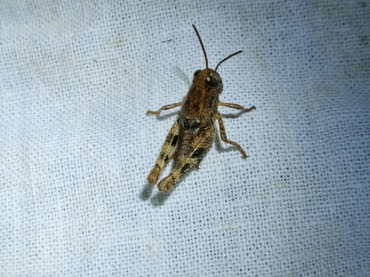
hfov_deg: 65.4
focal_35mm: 27
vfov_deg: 51.3
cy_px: 138
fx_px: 288
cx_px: 185
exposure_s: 1/345
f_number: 2
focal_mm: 5.9
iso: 25
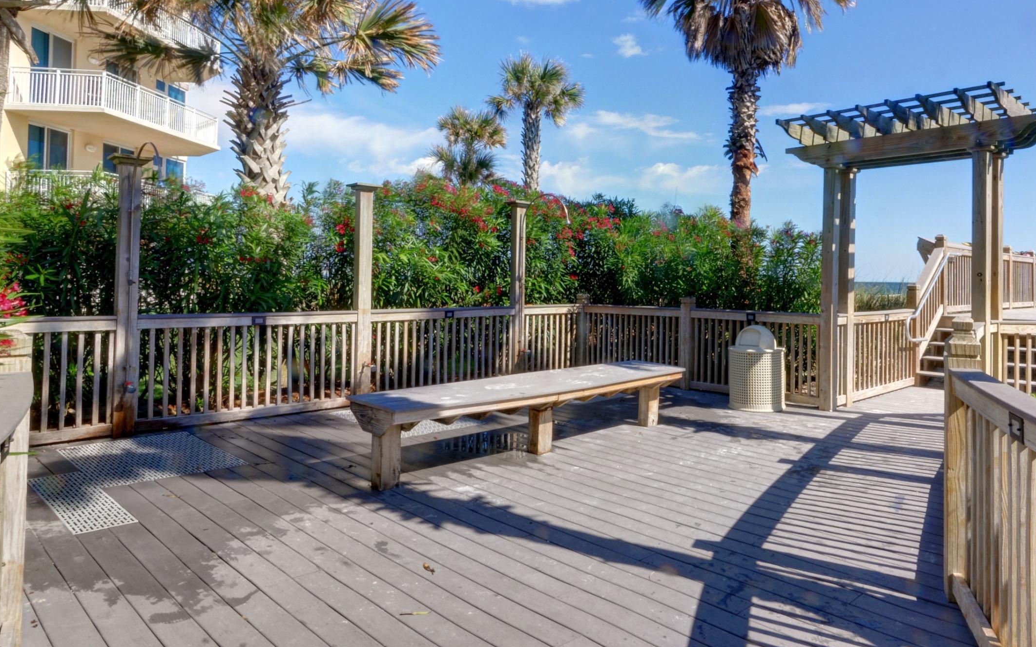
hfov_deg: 73.8
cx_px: 665
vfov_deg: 51.3
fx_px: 670
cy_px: 262
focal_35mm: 24
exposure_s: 1/125
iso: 100
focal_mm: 11
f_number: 22
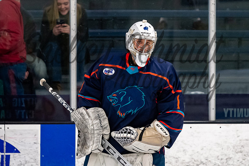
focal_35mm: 462
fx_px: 3196
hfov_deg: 4.5
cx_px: 143
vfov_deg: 3.0
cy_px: 46
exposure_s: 1/800
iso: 2000
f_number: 3.2
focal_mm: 200
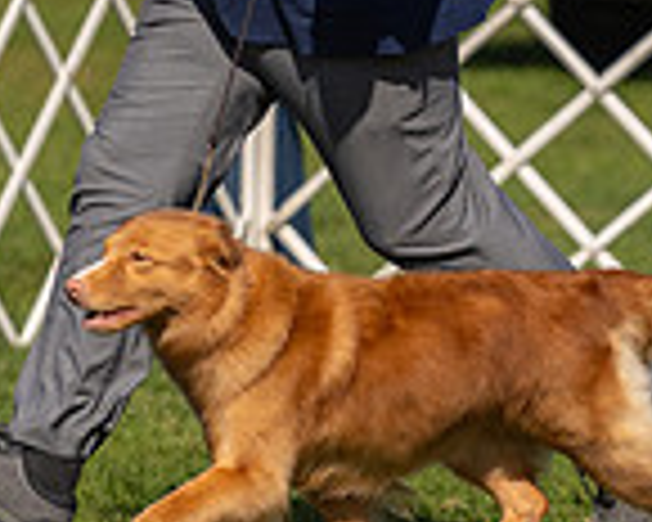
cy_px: 4
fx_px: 16923
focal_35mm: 877
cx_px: 160
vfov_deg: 1.8
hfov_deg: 2.2
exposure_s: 1/3200
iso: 200
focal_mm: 200
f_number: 3.2
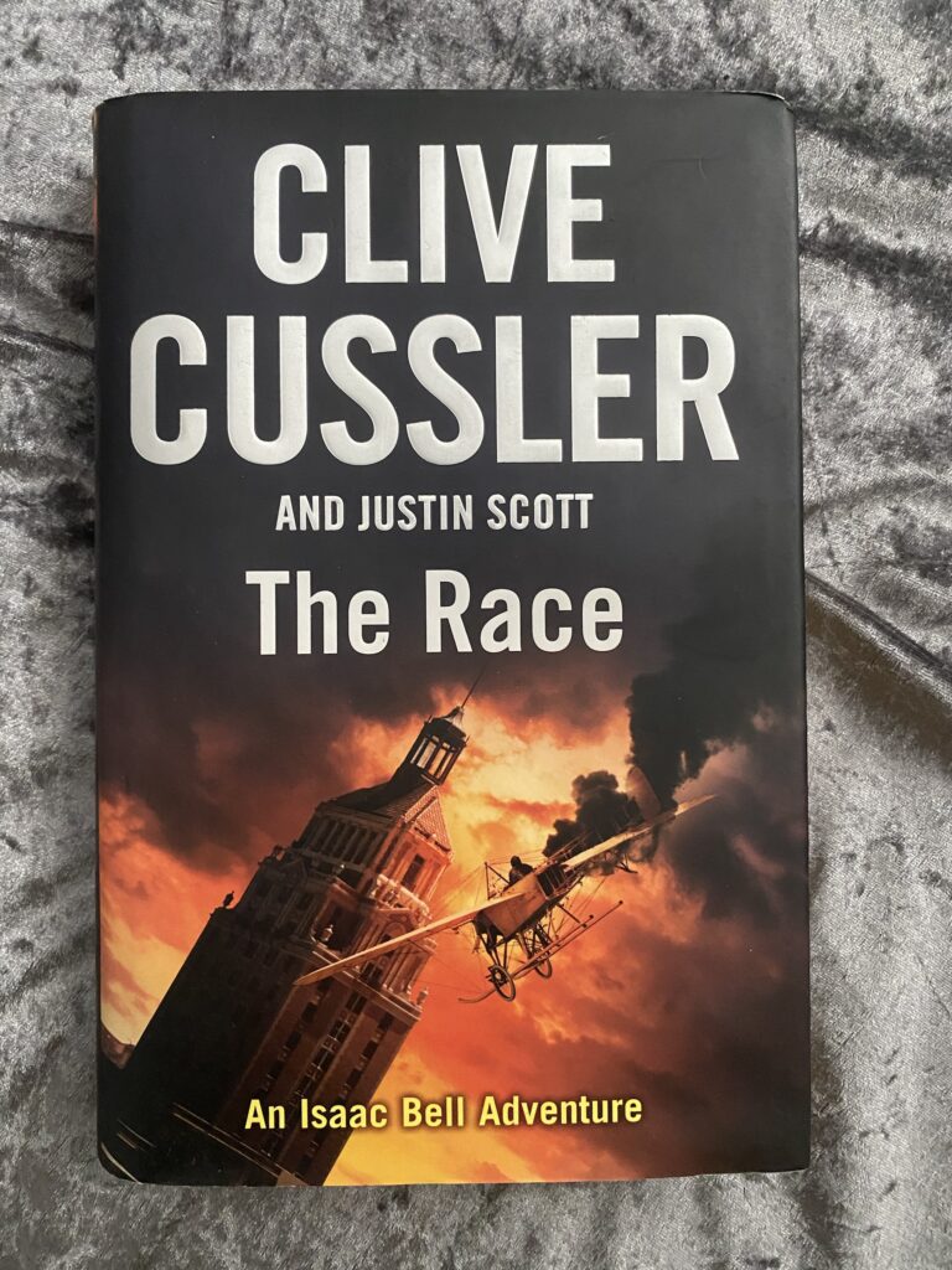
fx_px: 953
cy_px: 635
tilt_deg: -88.0
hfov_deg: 53.1
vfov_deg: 67.3
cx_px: 476
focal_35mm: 26
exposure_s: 1/33
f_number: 1.8
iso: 500
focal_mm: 4.25
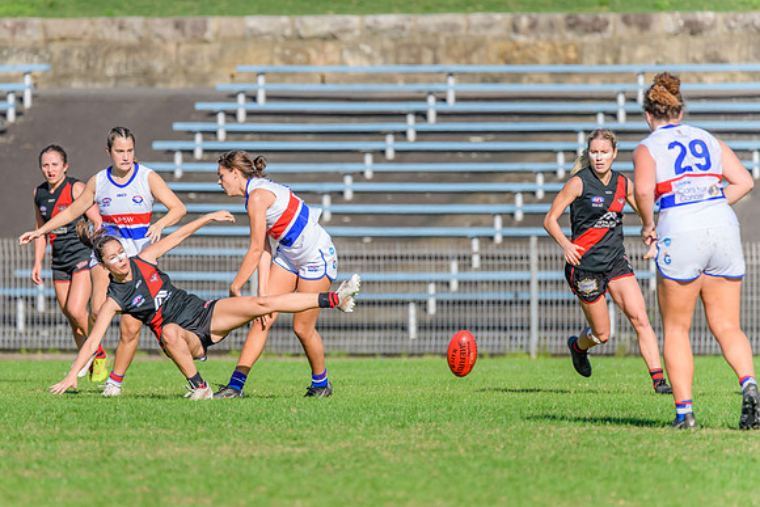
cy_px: 264
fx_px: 15069
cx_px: 308
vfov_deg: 1.9
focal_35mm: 714
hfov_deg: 2.9
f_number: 8
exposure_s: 1/1600
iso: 640
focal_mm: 600
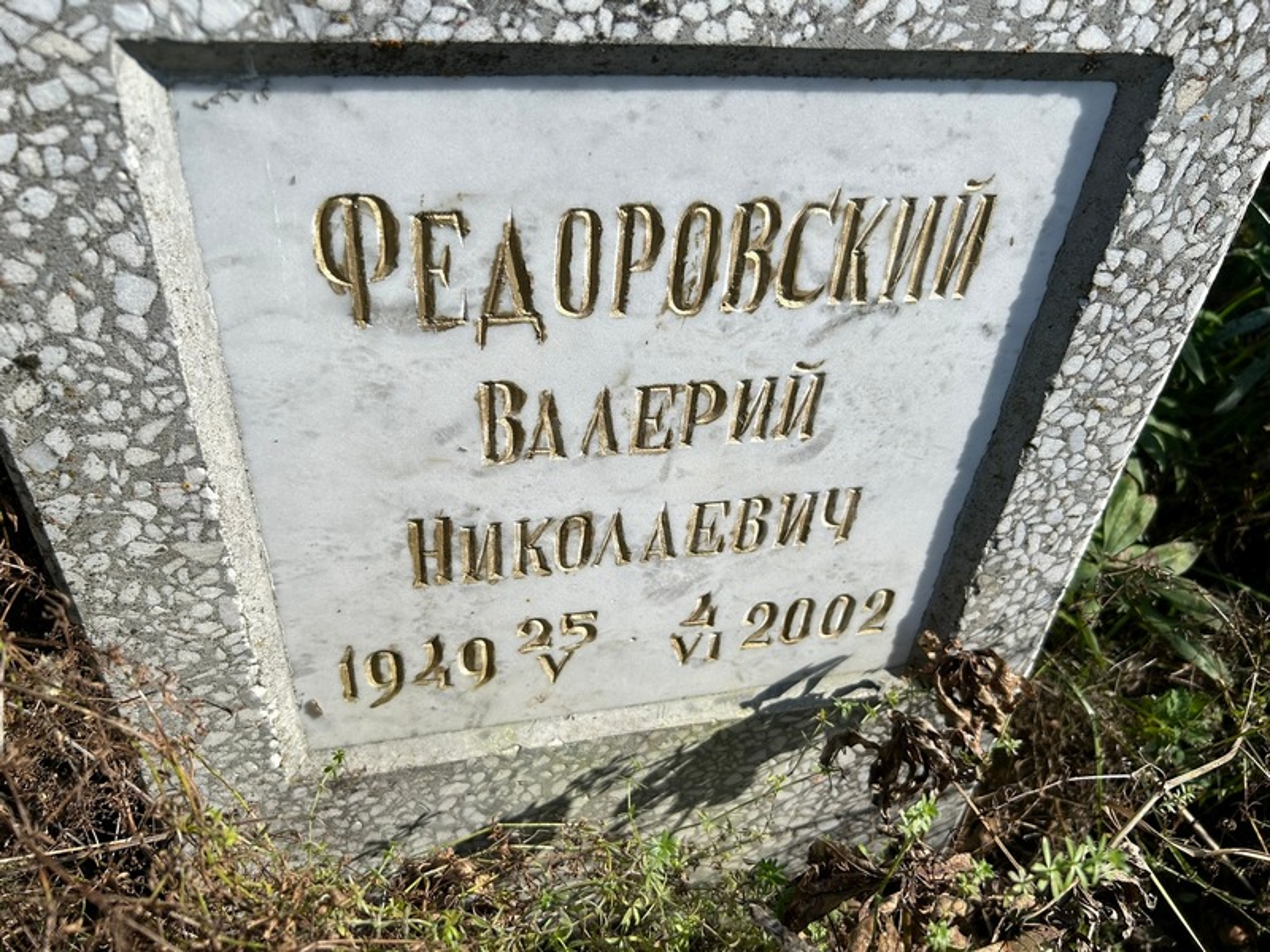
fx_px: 954
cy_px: 476
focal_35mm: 26
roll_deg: -1.7
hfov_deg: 67.3
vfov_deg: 53.1
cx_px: 635
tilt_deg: -40.3
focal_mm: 5.7
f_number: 1.5
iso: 50
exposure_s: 1/4831
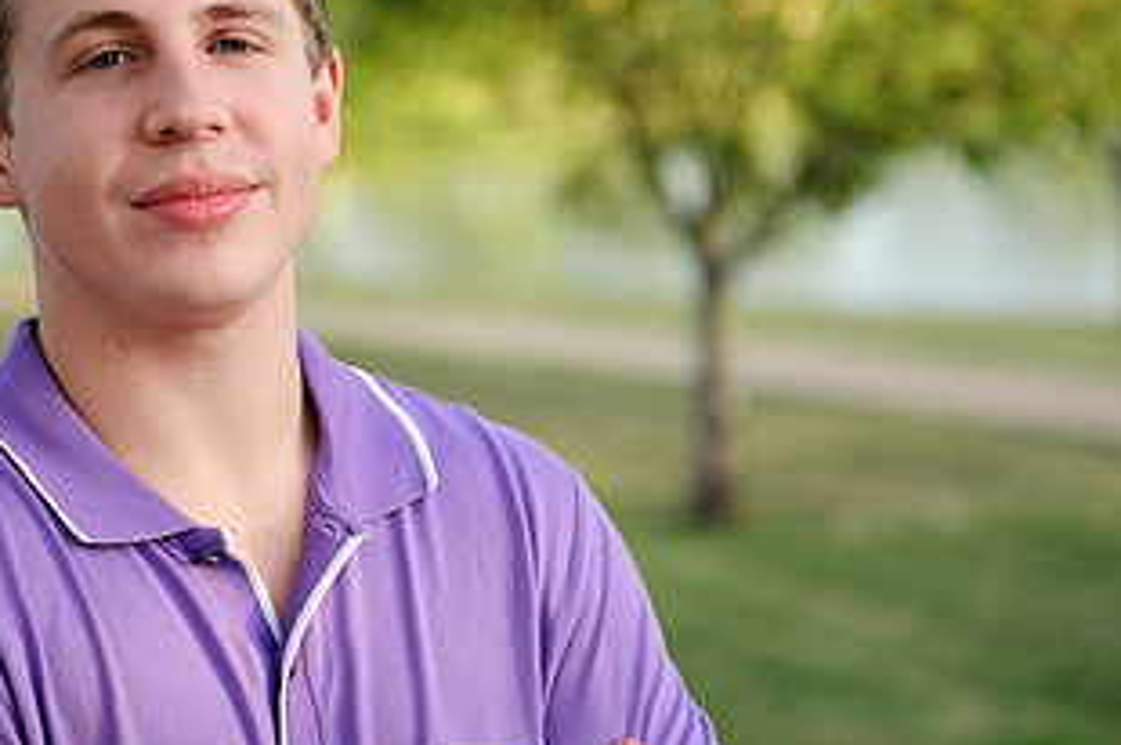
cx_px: 571
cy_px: 246
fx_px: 4075
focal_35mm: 131
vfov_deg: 10.4
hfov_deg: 15.7
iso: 200
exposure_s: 1/500
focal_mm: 70
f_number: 2.8
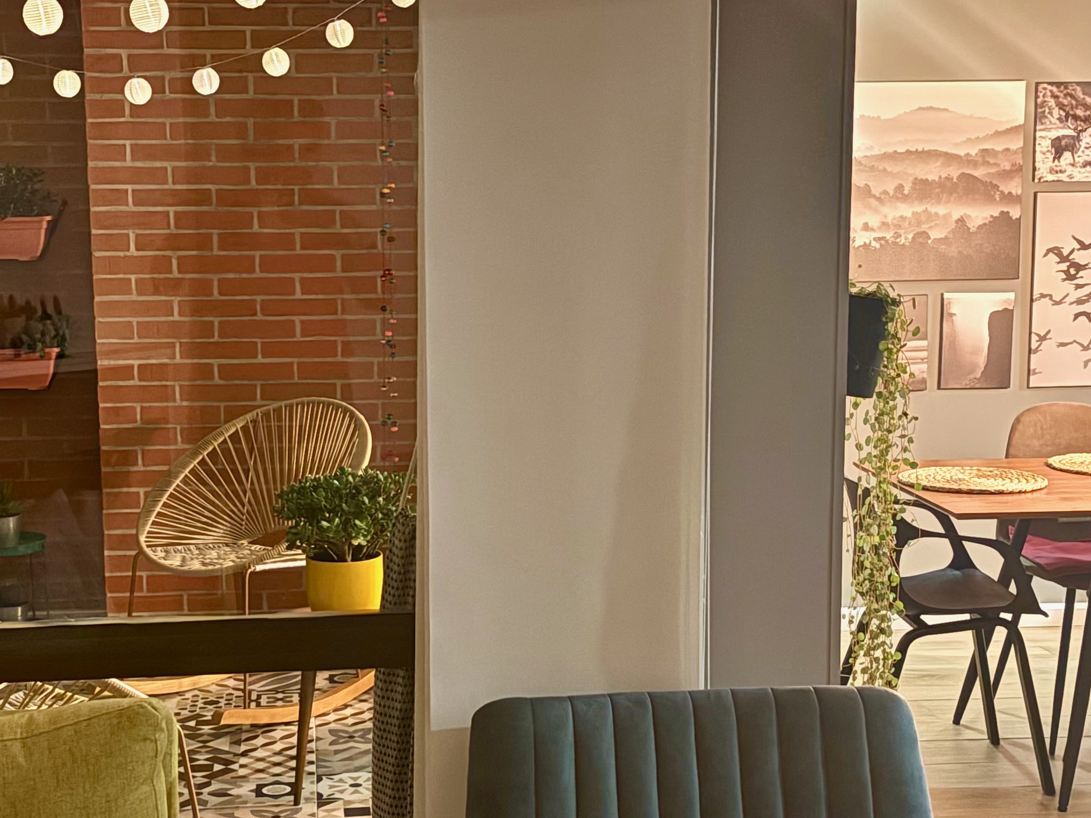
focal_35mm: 54
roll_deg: +0.8
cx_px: 437
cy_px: 476
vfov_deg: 27.0
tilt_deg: -8.5
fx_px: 1702
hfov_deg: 35.4
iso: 1000
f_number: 1.6
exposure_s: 1/20
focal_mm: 5.96
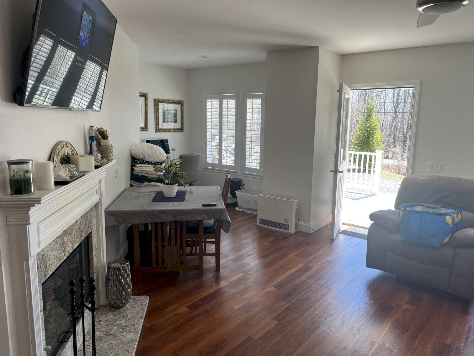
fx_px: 356
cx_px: 237
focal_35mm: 26
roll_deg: -1.5
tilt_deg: -8.6
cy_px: 178
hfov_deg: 67.3
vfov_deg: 53.1
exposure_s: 1/169
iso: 40
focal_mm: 5.7
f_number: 1.5
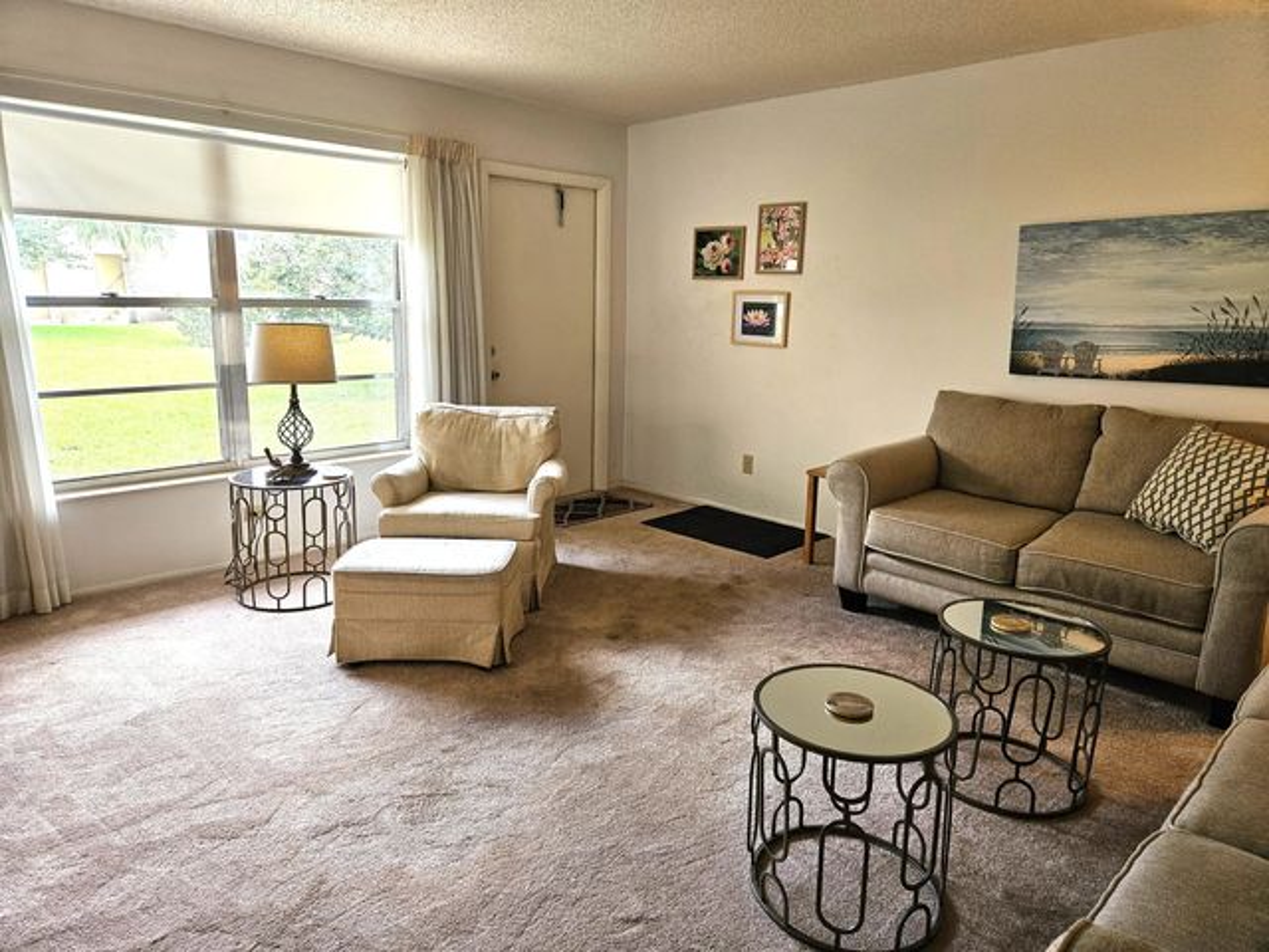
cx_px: 634
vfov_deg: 58.9
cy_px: 476
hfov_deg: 73.9
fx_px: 843
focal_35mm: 23
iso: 80
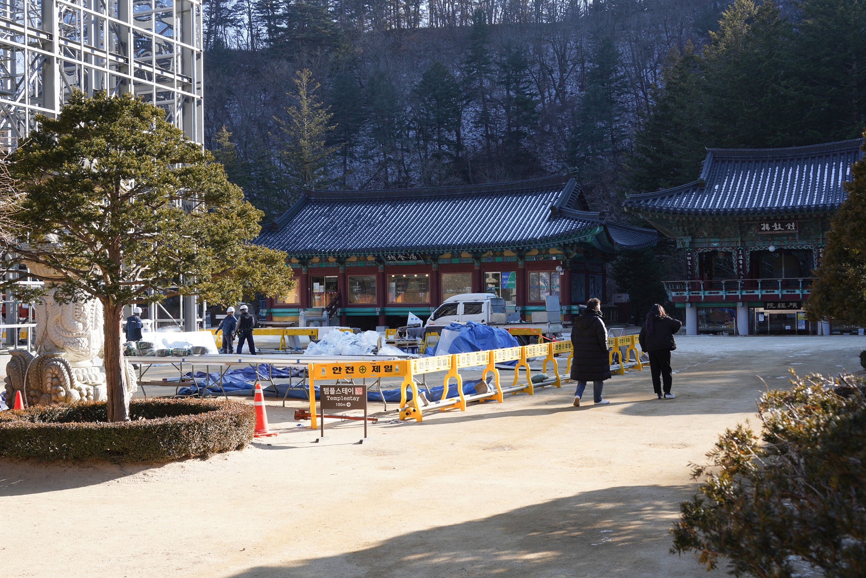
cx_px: 433
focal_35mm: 44
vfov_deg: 30.5
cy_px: 289
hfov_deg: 44.5
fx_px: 1059
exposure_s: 1/100
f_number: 10
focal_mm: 44
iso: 200
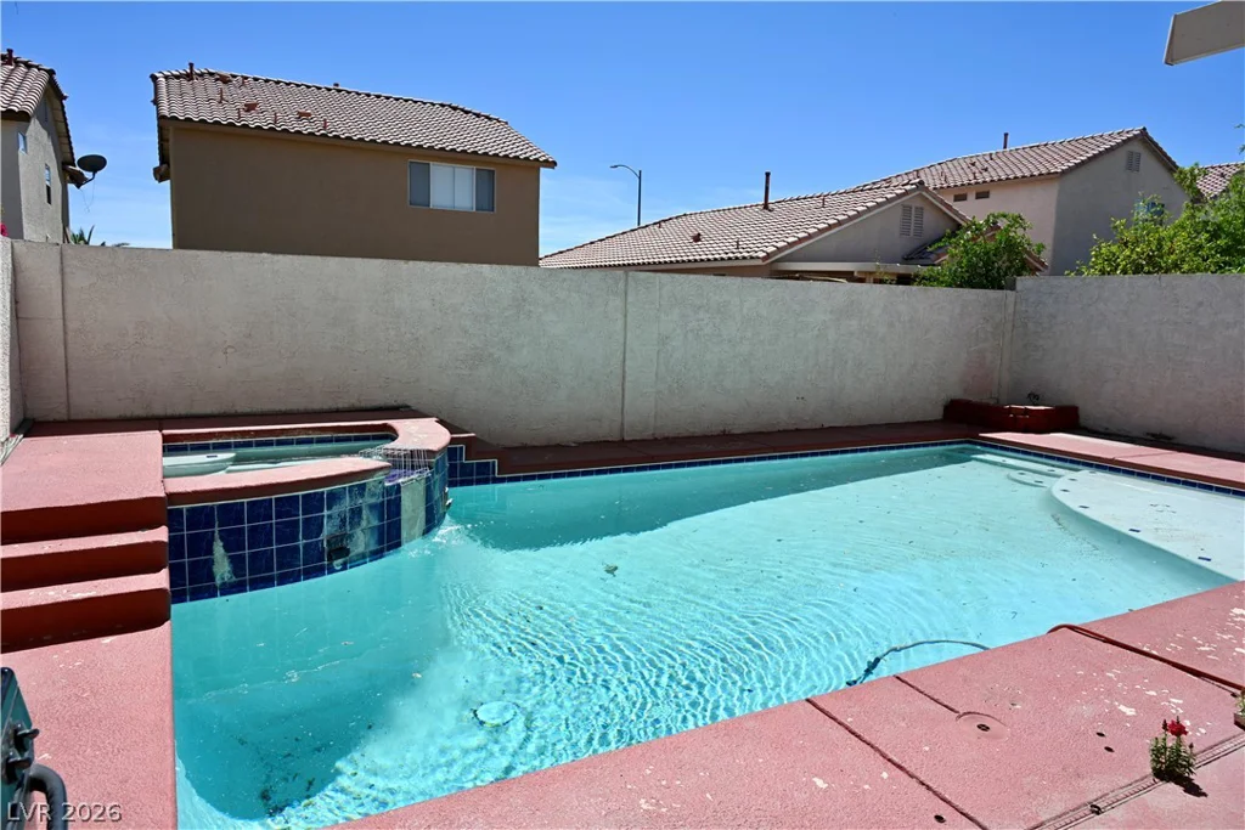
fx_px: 830
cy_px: 415
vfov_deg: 53.1
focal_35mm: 24
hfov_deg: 73.7
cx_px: 622
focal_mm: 24
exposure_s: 1/500
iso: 100
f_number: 8
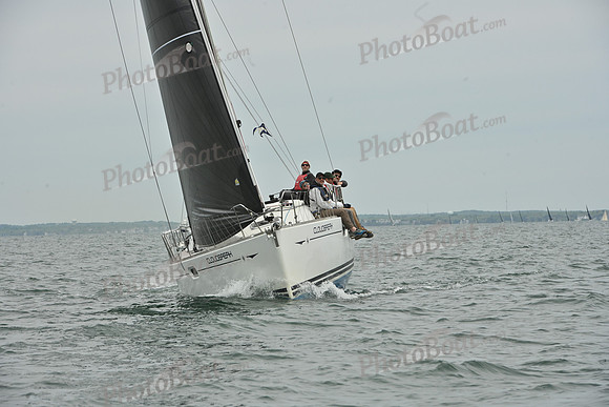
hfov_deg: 10.3
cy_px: 204
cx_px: 304
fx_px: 3384
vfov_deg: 6.9
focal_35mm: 200
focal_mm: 200
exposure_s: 1/800
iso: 320
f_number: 11
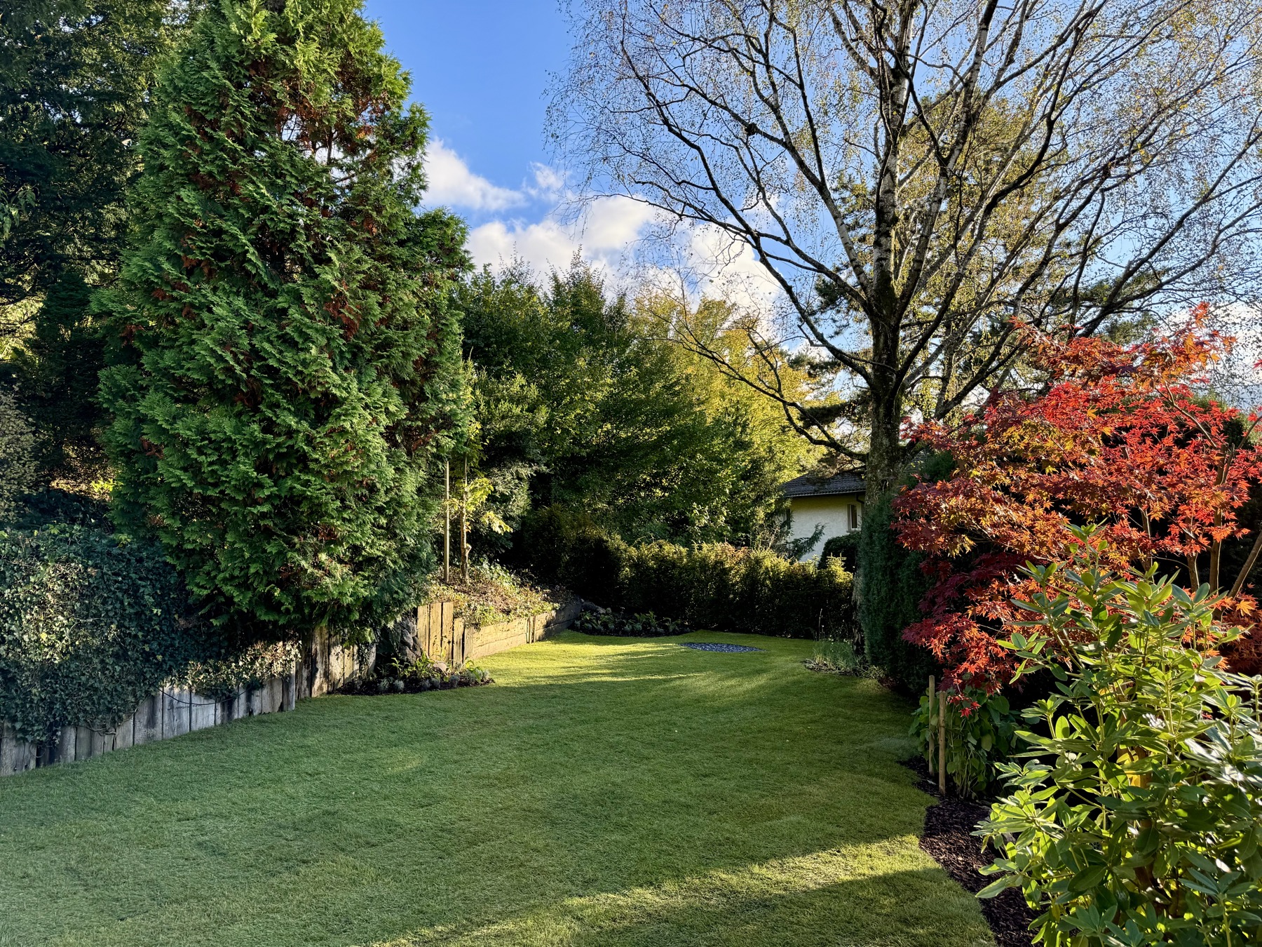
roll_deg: +1.7
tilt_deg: +3.4
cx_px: 631
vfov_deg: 56.8
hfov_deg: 71.6
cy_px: 474
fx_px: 875
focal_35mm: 24
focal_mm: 6.76
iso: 80
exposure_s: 1/593
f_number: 1.78
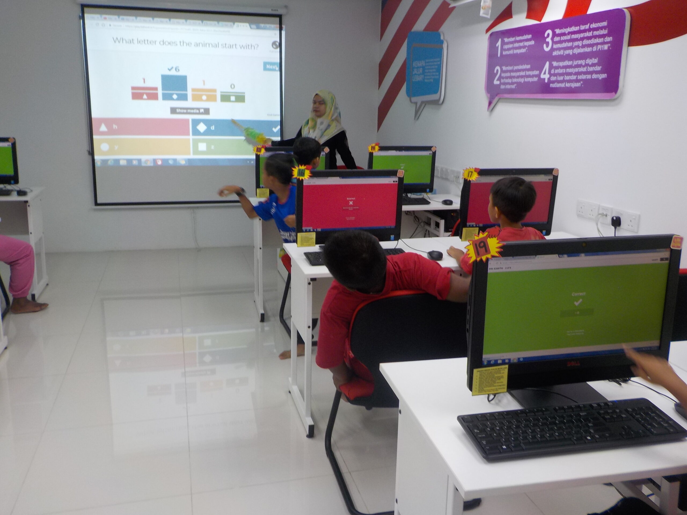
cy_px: 258
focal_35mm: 30
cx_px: 344
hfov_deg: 60.0
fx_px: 595
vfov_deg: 46.8
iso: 125
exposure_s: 1/40
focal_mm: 4.1
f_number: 3.3
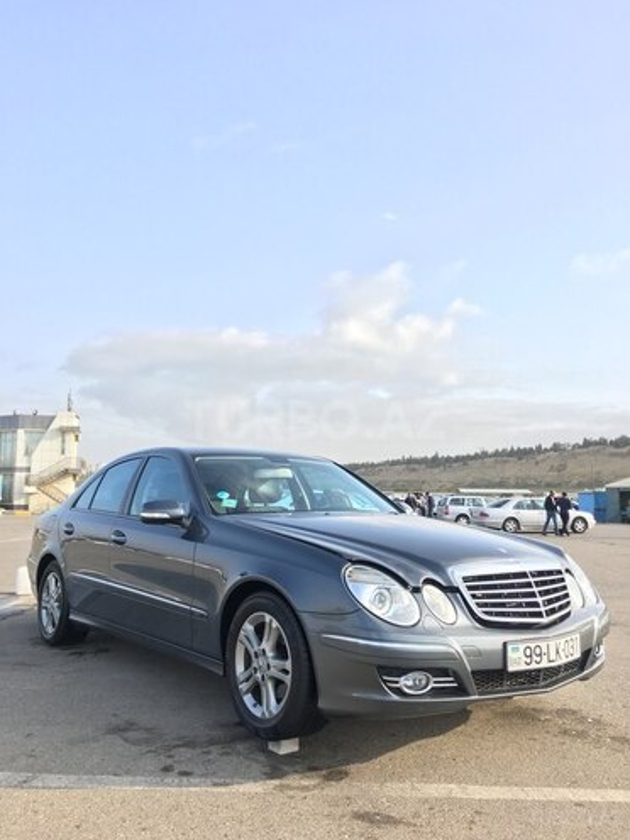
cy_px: 420
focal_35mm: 29
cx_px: 315
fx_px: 704
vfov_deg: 61.7
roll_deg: +0.5
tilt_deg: +4.1
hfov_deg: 48.2
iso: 25
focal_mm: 4.15
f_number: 2.2
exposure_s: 1/394
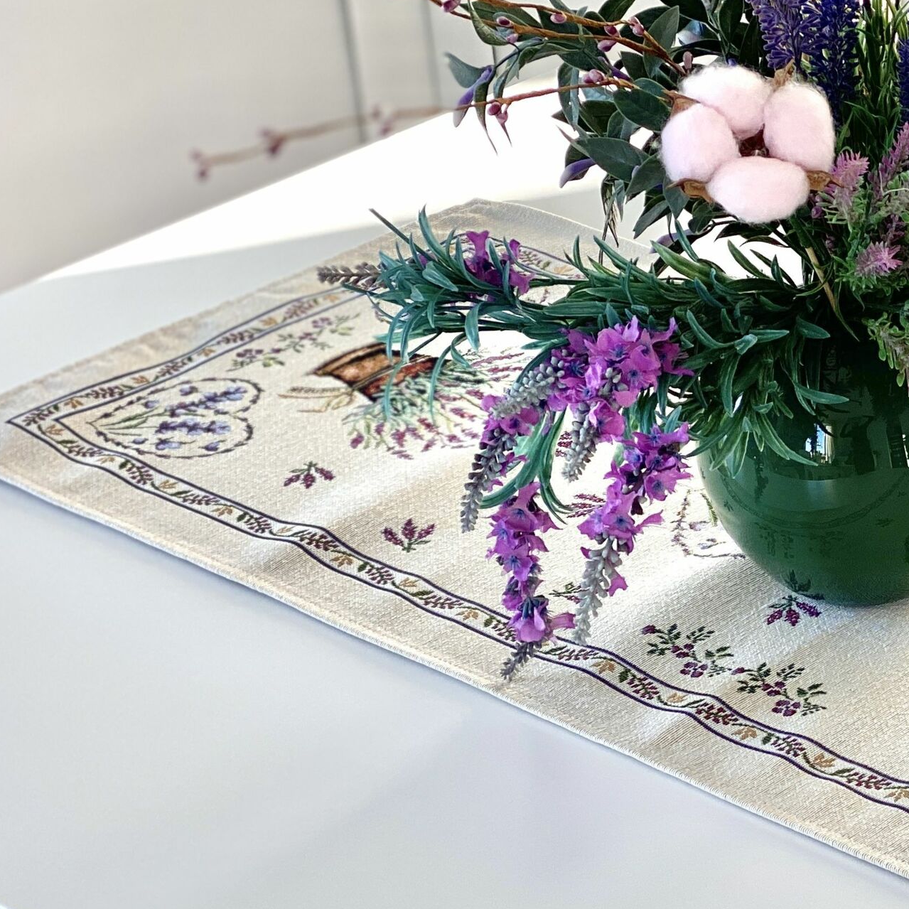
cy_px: 586
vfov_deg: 15.1
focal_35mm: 115
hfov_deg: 14.9
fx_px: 3417
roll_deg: +3.6
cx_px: 916
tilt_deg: -28.9
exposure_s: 1/148
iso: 20
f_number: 2
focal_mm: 6
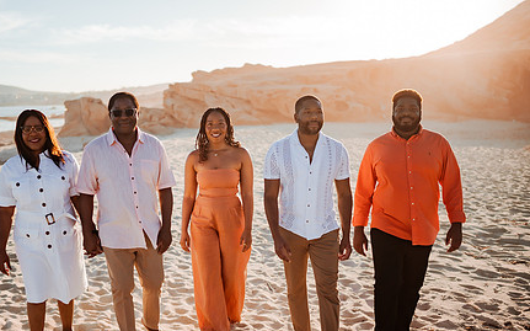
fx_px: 693
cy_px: 218
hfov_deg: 41.5
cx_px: 191
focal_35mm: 48
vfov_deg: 26.7
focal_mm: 35
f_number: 1.8
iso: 80
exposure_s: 1/5000
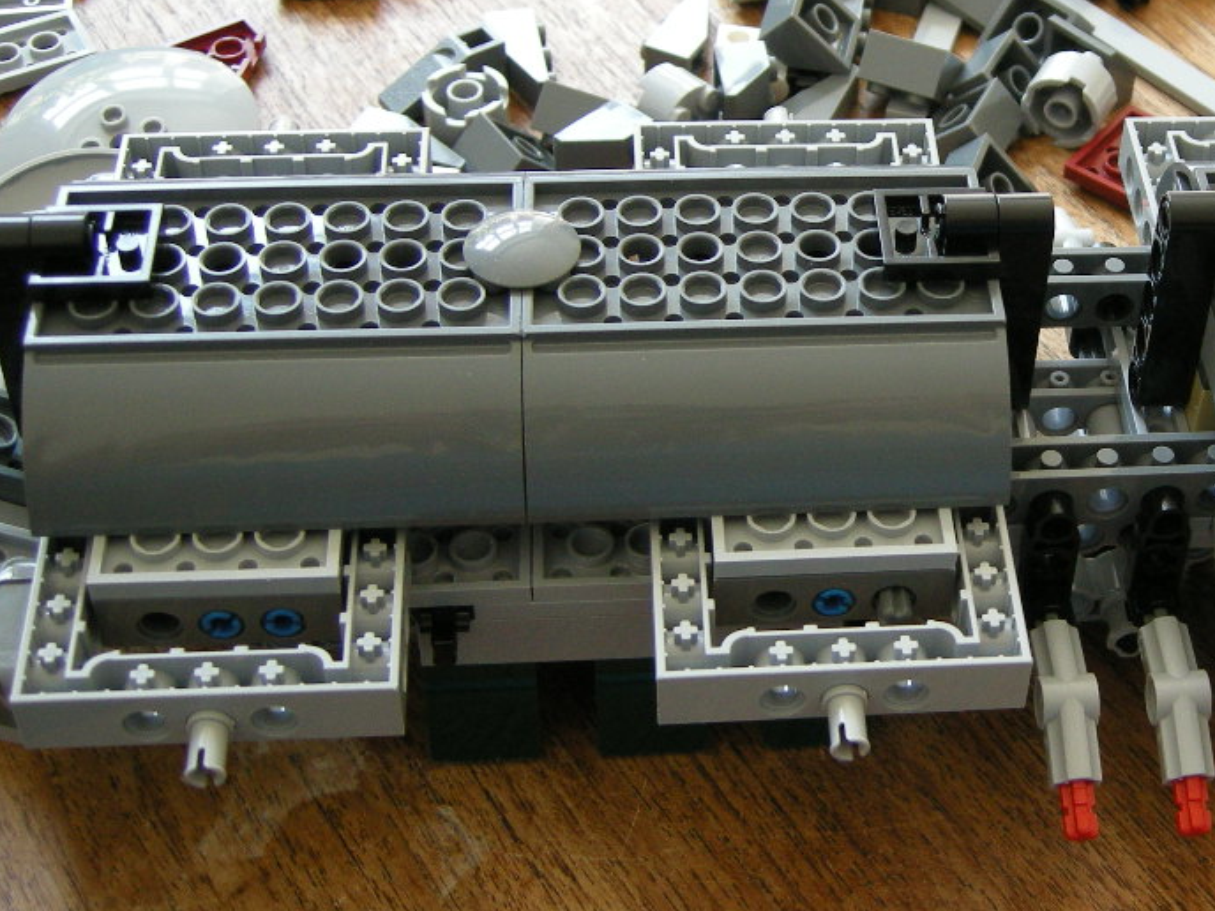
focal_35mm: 67
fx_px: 2352
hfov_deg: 28.0
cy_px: 346
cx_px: 1058
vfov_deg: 21.9
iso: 137
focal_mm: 7.5
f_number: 2.7
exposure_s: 1/60
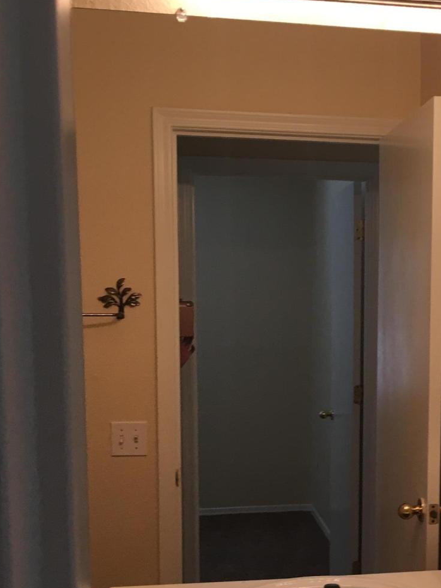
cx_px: 411
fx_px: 1002
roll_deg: -0.2
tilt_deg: -7.3
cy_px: 429
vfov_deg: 32.2
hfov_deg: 24.0
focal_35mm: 59
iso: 50
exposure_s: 1/30
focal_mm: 4.15
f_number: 2.2
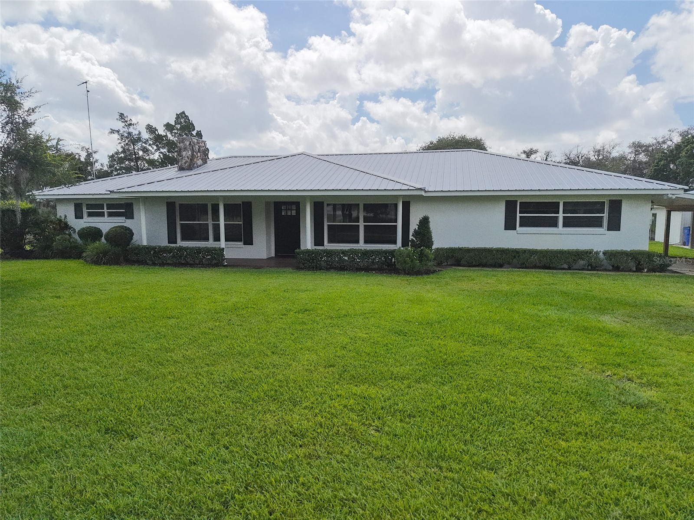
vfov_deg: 56.8
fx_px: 481
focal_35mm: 24
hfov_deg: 71.6
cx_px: 347
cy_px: 260
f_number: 1.8
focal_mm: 8.67
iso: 800
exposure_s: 1/8000
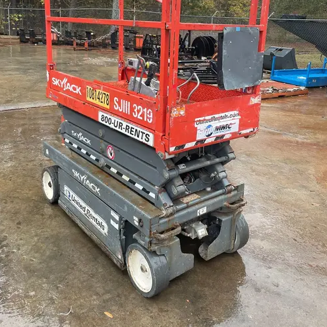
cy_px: 113
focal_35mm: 34
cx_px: 168
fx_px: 363
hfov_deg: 48.4
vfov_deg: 47.8
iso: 125
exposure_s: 1/107
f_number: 1.6
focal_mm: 4.2
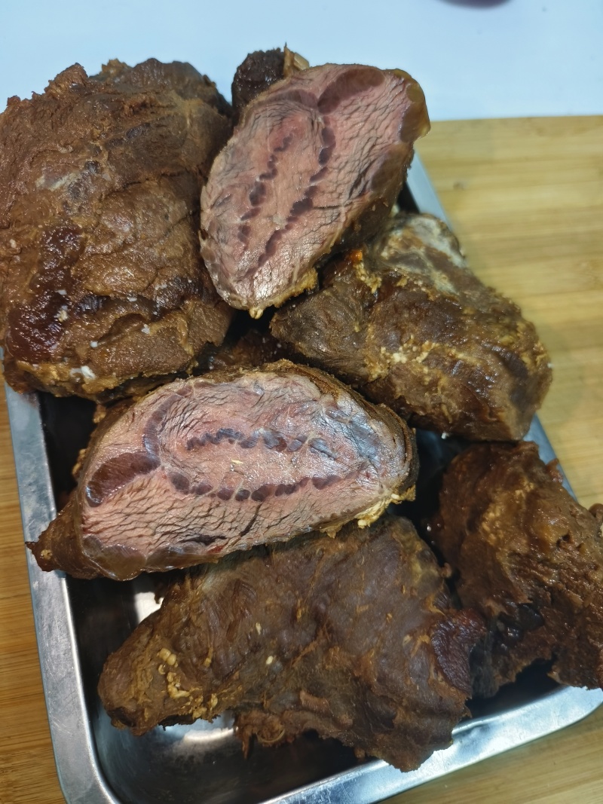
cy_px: 402
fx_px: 534
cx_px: 302
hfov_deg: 58.9
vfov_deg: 73.9
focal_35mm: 23
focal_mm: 5.5
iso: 514
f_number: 1.75
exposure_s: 1/71.2
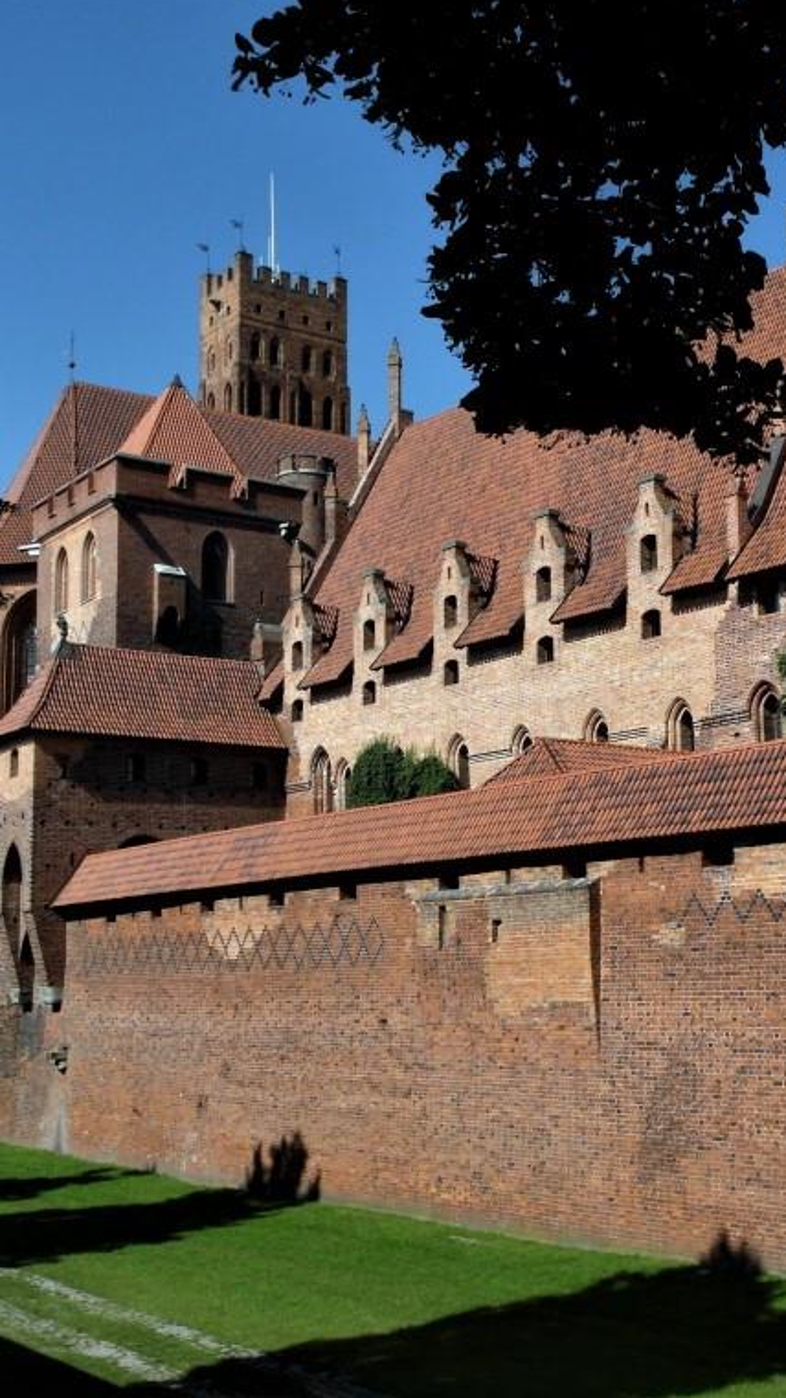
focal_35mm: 44
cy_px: 694
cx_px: 617
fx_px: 1630
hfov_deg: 26.6
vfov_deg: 46.4
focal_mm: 6.5
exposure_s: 1/1500
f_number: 5.2
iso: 200
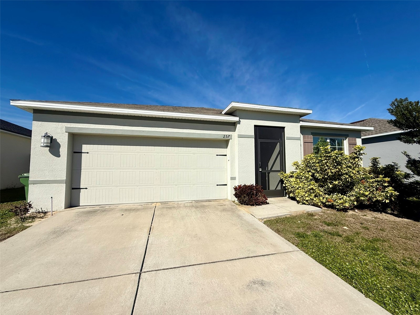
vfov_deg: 85.7
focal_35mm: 14
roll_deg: +0.1
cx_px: 210
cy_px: 158
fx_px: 170
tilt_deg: +3.6
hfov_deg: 102.1
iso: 50
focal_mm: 2.22
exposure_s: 1/5618
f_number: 2.2
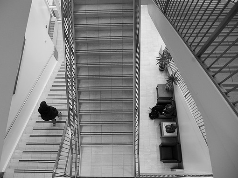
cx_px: 109
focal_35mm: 27
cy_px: 90
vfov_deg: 51.3
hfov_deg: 65.2
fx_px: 186
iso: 1600
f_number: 4
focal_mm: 24
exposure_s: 1/250
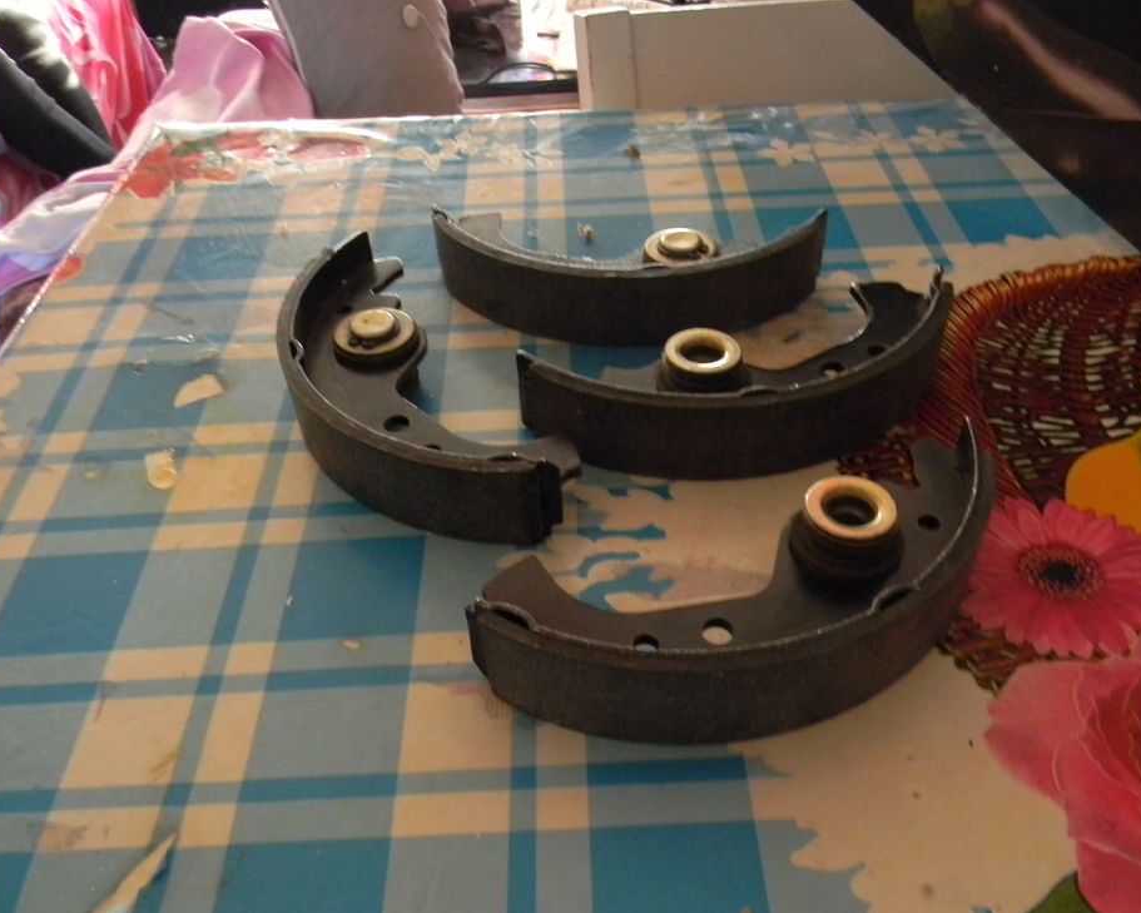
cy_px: 448
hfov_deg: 58.7
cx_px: 612
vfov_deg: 48.5
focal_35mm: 30
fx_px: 1013
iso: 400
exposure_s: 1/14
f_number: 3.5
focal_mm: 5
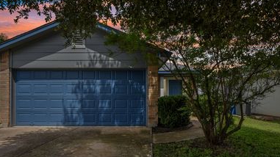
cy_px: 94
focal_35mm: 22
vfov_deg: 51.1
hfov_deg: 81.1
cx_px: 130
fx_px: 163
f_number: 8
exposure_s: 1/160
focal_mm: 16
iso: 100
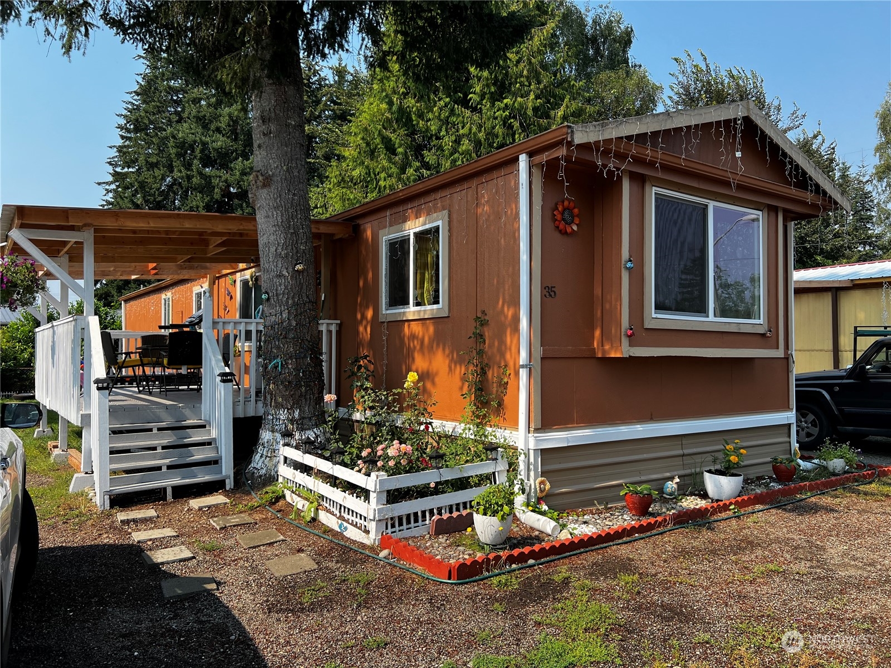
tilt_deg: +1.4
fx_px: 669
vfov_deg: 53.1
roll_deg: +0.9
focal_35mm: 26
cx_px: 446
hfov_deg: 67.3
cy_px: 334
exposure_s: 1/1808
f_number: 1.5
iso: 50
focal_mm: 5.7
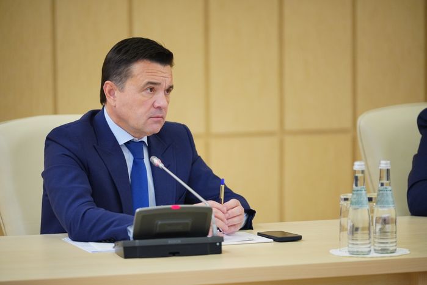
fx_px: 2218
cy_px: 142
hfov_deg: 11.0
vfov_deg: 7.3
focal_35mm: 187
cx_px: 214
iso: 2000
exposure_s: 1/250
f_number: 2.8
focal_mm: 187
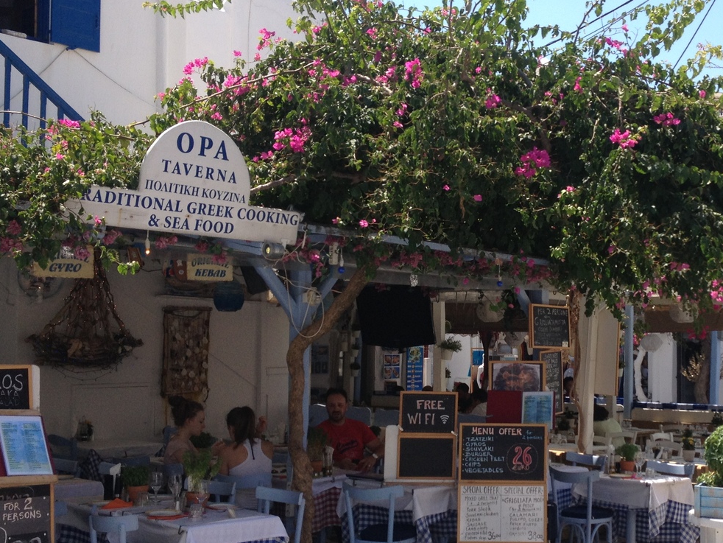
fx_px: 1191
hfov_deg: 33.4
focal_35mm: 57
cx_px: 506
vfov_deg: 25.6
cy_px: 312
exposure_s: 1/1062
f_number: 2.4
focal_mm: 4.28
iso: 50
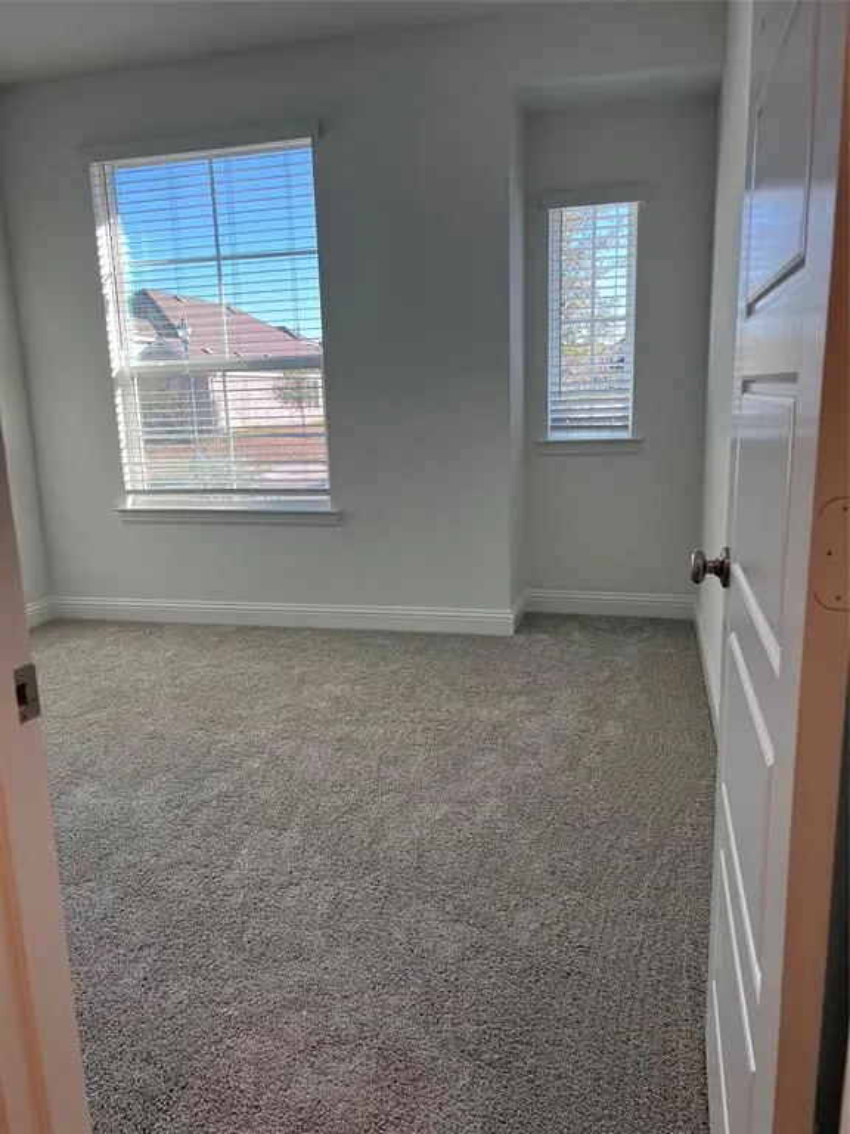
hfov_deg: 53.1
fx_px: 851
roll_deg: +2.6
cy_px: 567
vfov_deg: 67.3
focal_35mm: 26
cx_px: 425
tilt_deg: -10.8
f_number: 1.5
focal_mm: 5.7
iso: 50
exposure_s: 1/251
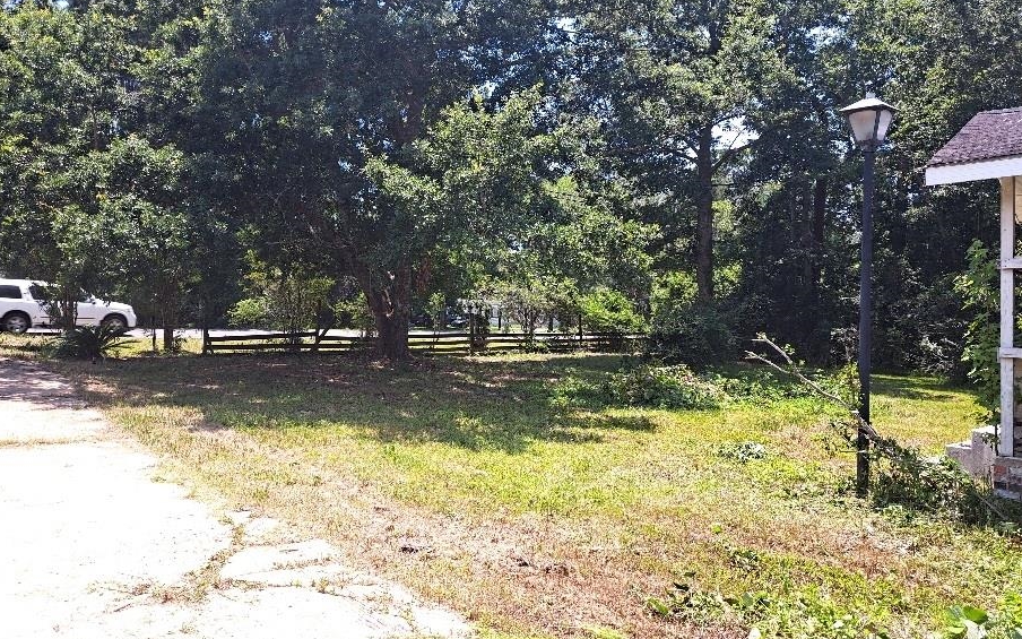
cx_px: 501
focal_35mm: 26
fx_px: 724
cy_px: 297
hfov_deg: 70.4
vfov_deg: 47.6
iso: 50
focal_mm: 5.23
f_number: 1.8
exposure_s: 1/714
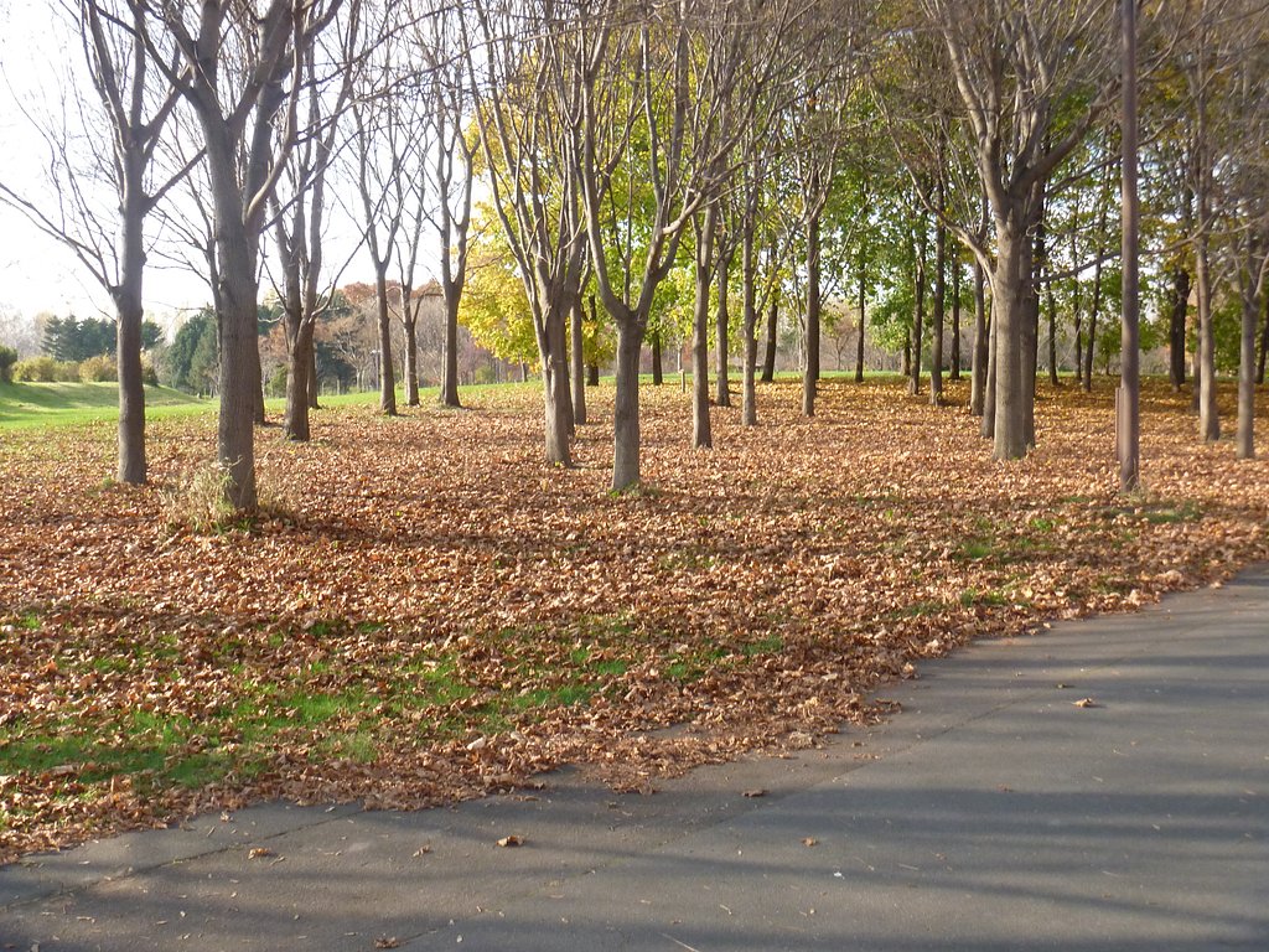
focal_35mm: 35
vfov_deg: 40.7
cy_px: 476
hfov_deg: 52.6
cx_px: 634
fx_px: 1283
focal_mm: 6.3
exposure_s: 1/250
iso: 200
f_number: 4.5
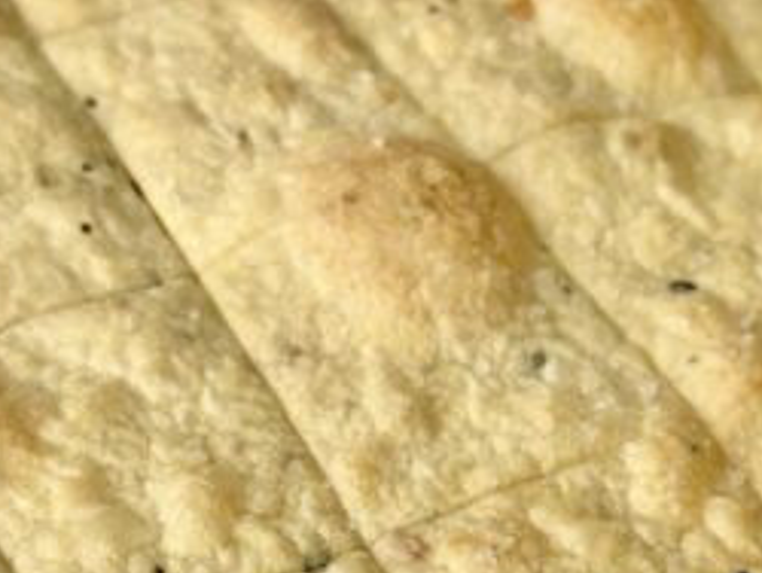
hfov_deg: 20.3
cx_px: 532
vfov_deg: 15.1
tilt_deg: -51.1
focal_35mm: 96
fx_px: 2115
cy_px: 588
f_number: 1.78
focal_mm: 6.86
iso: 80
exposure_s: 1/919
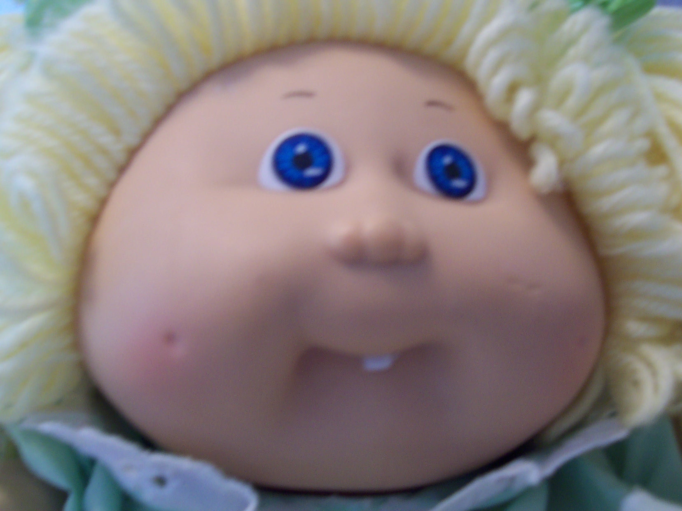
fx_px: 729
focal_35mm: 37
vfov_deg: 38.7
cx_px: 341
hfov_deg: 50.1
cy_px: 256
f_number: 2.8
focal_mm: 5.6
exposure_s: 1/30
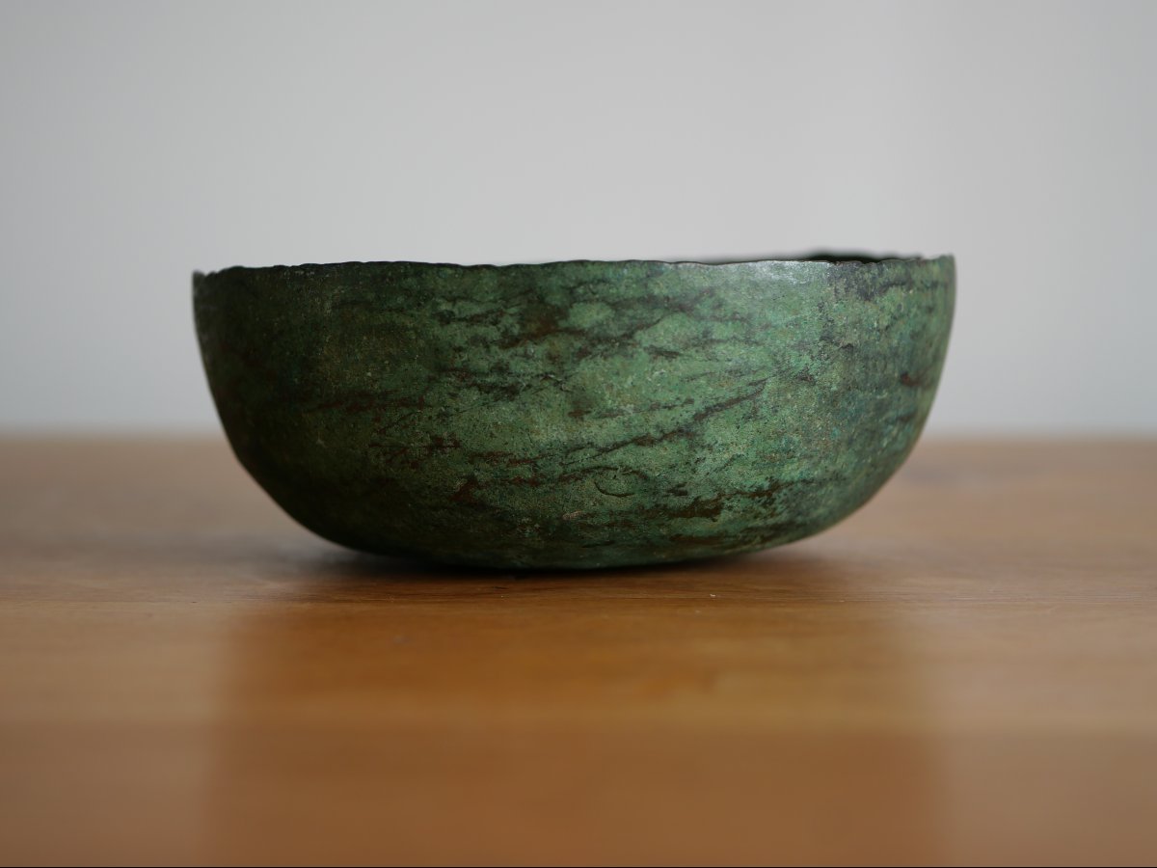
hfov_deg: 32.2
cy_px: 434
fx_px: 2005
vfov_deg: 24.4
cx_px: 578
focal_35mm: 60
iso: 200
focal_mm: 30
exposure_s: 1/60
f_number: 2.8
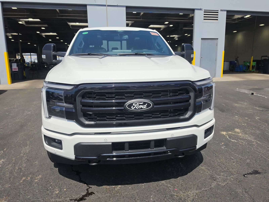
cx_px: 134
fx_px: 179
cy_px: 101
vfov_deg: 58.9
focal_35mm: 23
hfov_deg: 73.9
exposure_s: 1/7940
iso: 43
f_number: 1.4
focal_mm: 6.5
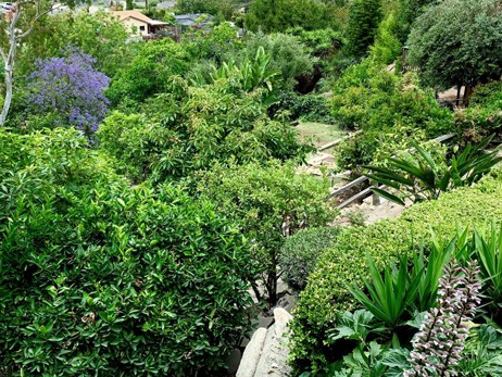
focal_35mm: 36
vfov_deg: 39.6
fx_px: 522
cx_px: 258
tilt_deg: -18.9
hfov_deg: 51.3
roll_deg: -1.4
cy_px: 158
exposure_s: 1/802
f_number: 1.8
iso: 25
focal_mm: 4.25
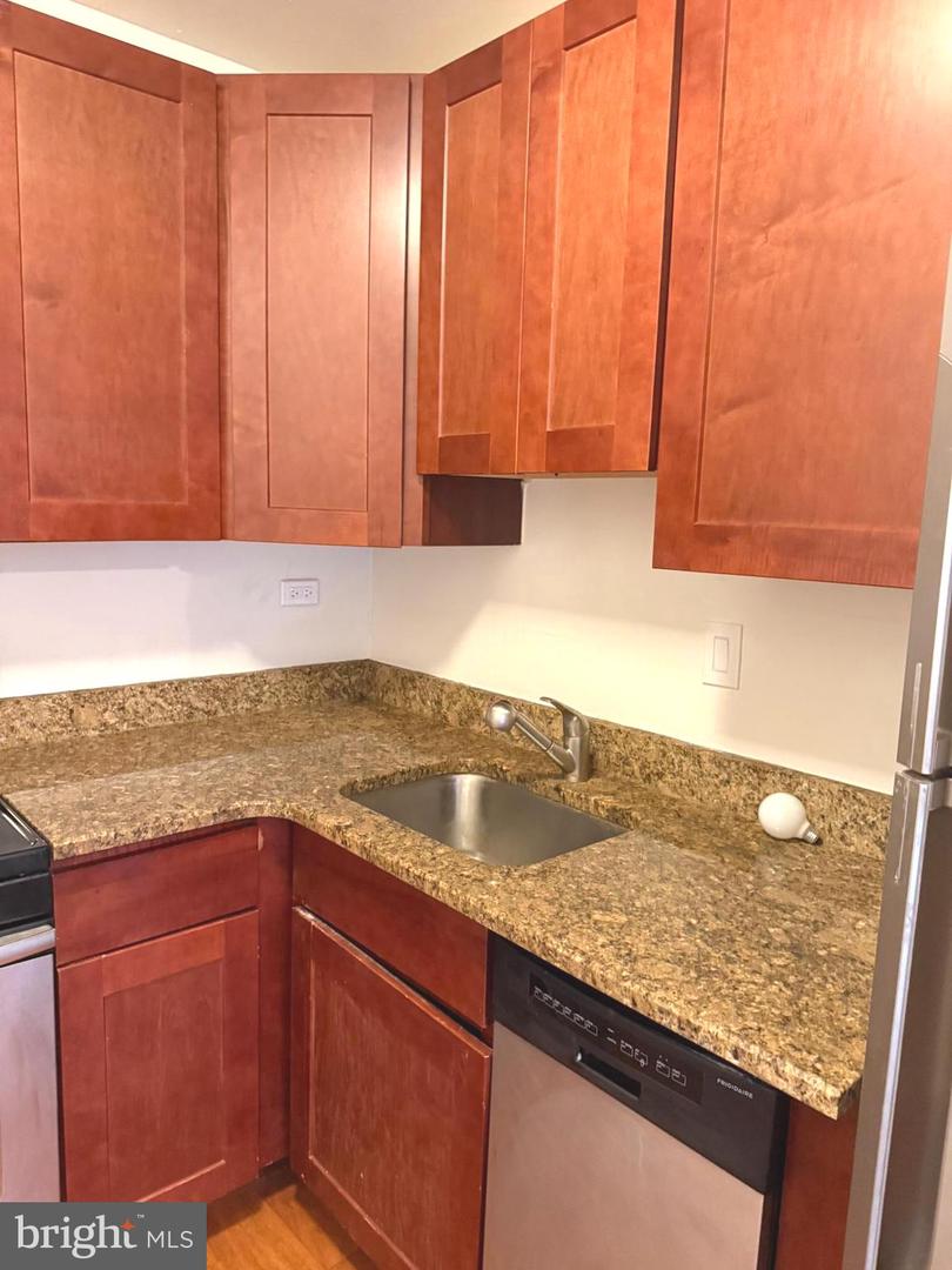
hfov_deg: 56.8
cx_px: 476
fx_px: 880
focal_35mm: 24
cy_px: 635
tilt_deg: -7.9
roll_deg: -2.3
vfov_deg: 71.6
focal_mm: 6.76
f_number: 1.78
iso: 1000
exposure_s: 1/40
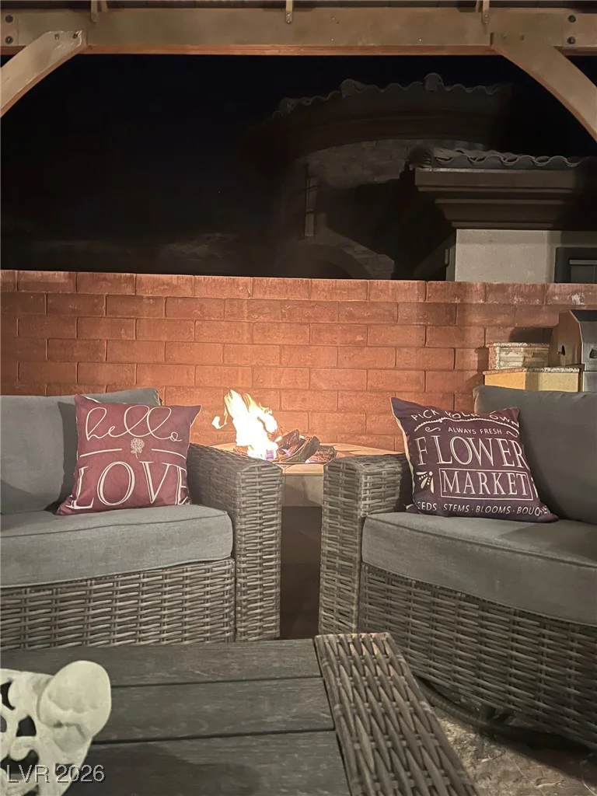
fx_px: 598
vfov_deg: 67.3
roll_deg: -0.4
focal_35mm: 26
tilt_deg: -1.4
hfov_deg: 53.1
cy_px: 398
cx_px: 298
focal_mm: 5.7
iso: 1250
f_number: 1.5
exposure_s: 1/20
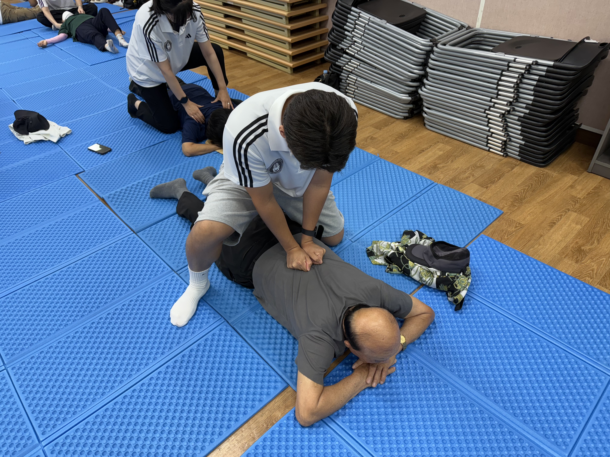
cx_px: 305
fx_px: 423
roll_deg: +1.9
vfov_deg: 56.8
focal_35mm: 24
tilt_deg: -38.8
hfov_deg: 71.6
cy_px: 228
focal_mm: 6.76
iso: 125
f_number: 1.78
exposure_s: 1/120
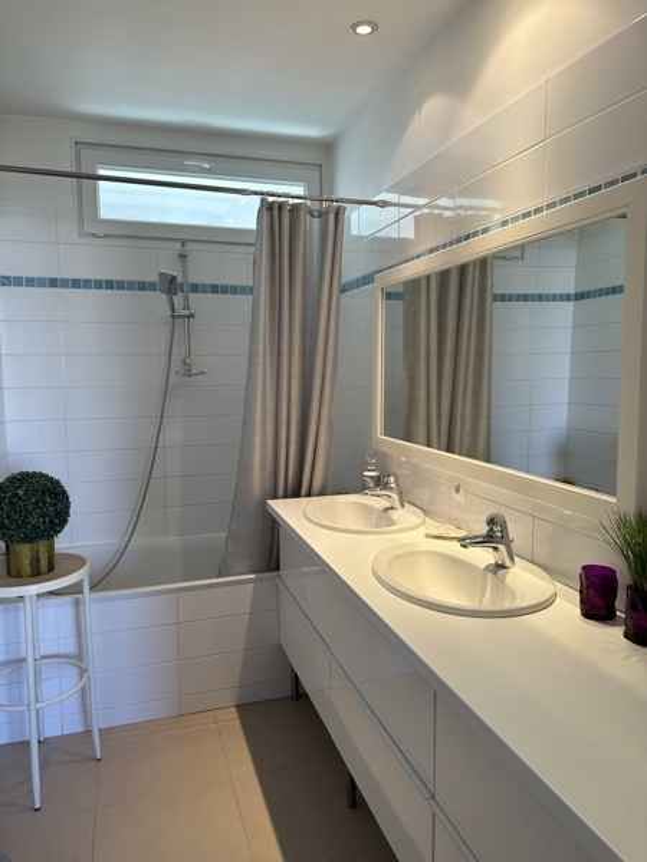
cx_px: 324
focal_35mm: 24
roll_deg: -0.3
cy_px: 431
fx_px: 598
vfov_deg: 71.6
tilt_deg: -6.1
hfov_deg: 56.8
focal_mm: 6.86
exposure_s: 1/100
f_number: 1.78
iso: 125
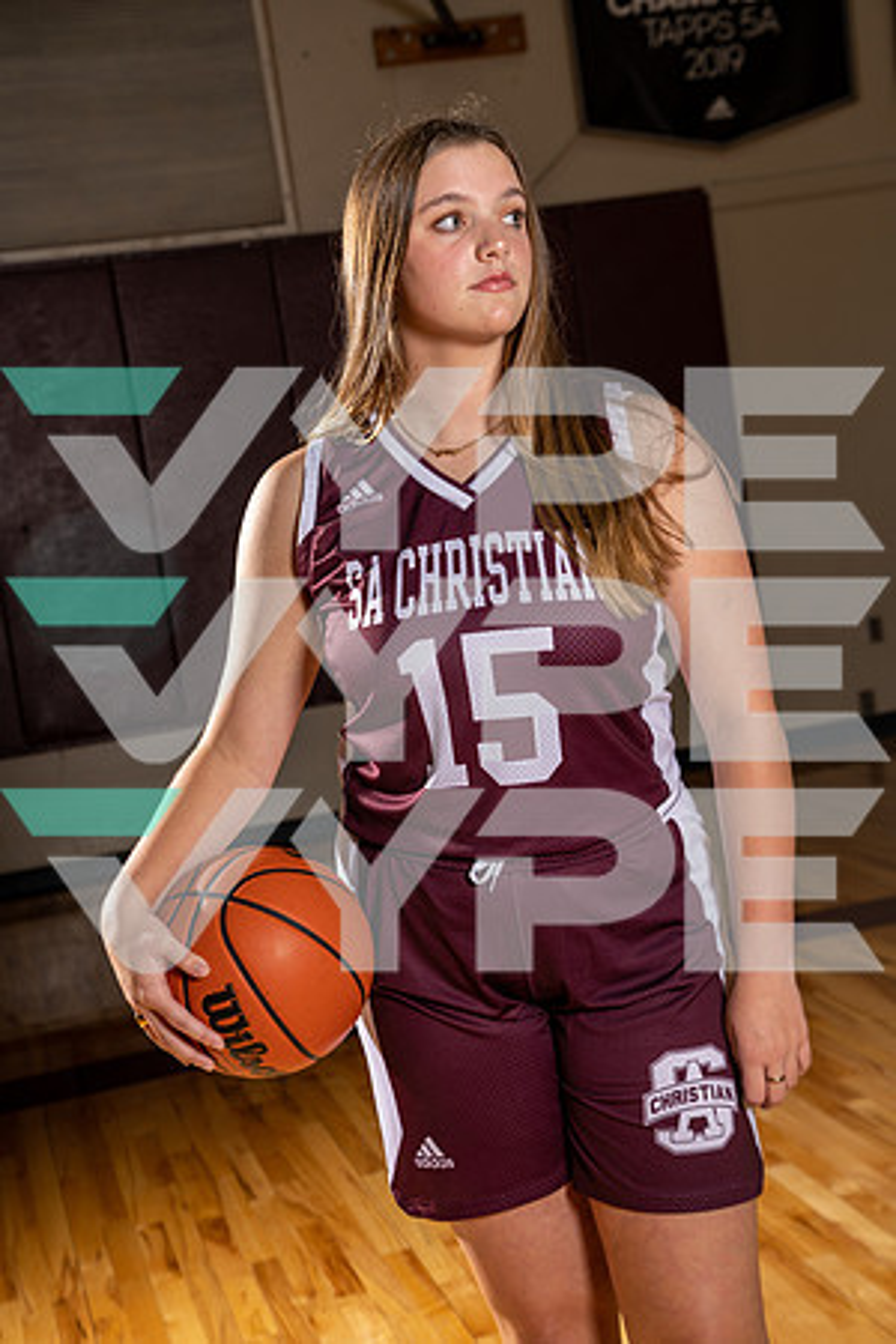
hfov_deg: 23.4
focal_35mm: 58
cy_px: 672
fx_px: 2165
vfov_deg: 34.5
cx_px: 448
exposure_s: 1/250
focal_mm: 58
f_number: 5.6
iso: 160
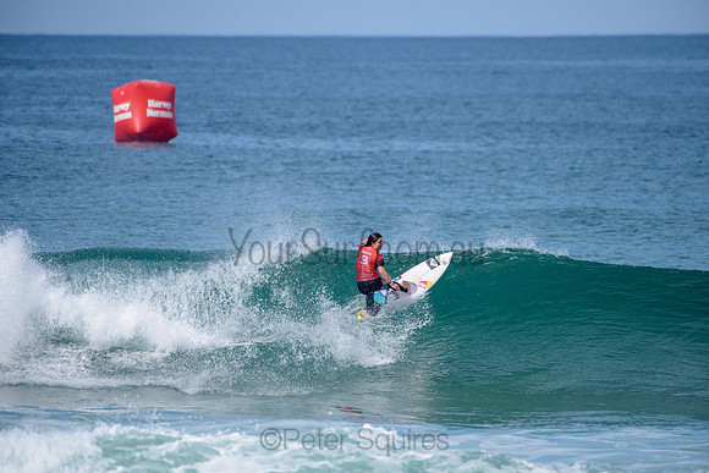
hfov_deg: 4.1
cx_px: 354
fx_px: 9849
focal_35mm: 500
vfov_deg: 2.8
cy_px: 236
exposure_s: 1/2500
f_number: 6.3
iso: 250
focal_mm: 500
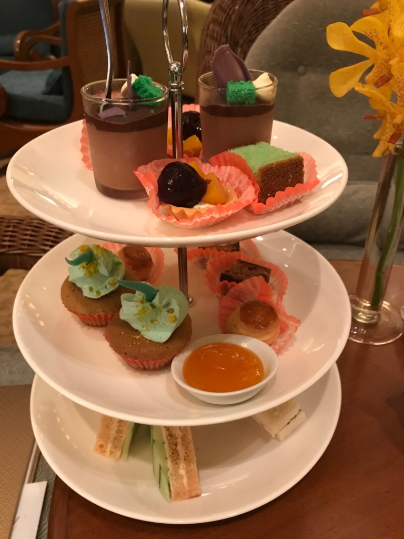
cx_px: 202
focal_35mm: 28
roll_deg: +1.5
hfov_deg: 49.7
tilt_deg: -34.8
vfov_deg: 63.4
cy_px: 270
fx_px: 436
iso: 80
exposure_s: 1/7
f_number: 1.8
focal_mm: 3.99
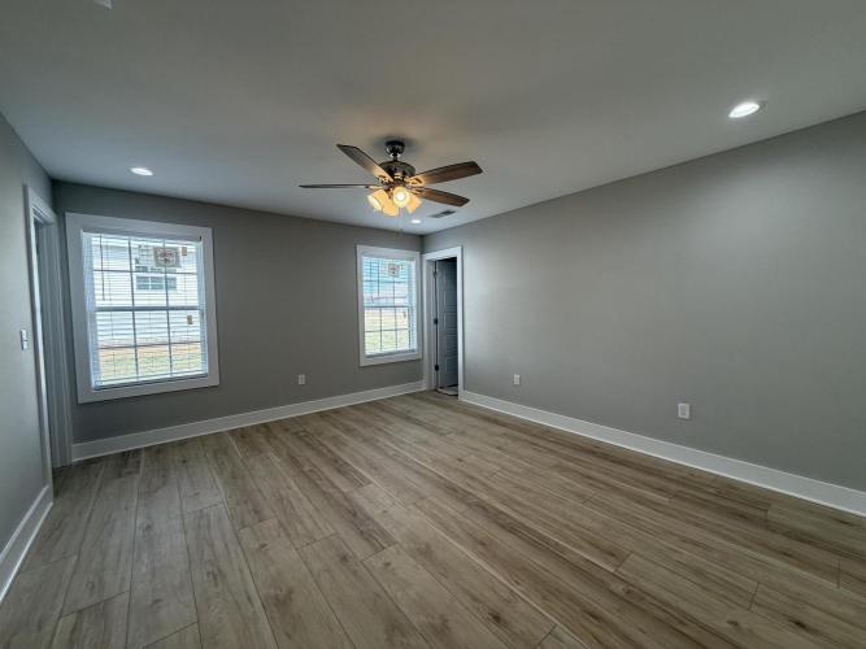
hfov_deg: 102.1
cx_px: 433
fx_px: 350
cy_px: 324
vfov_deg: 85.7
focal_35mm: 14
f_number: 2.2
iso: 100
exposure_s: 1/121
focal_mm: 2.22
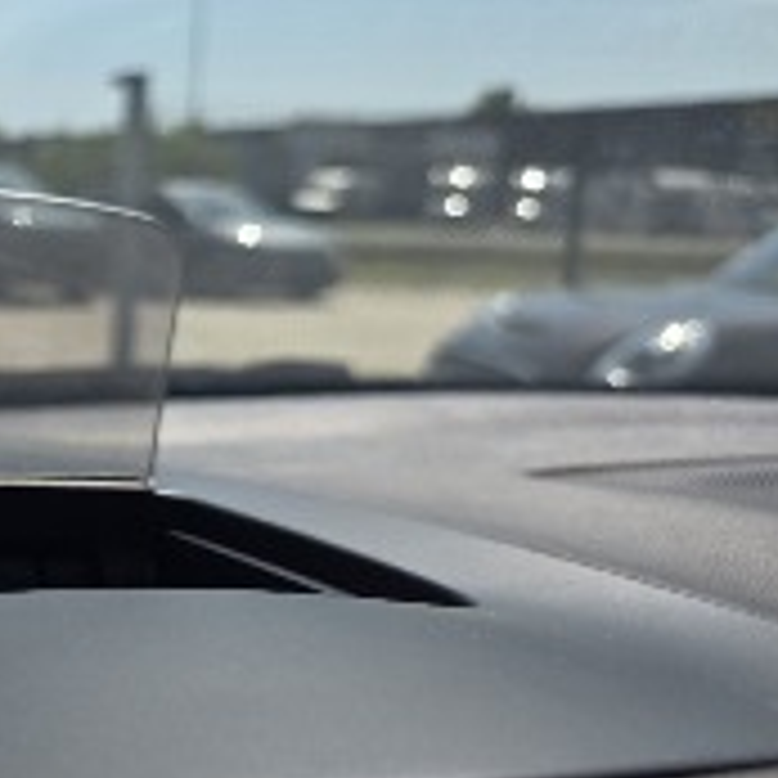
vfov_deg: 34.7
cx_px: -153
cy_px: 405
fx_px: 1246
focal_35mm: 49
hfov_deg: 29.8
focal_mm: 6.25
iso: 80
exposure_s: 1/7944
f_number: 1.7
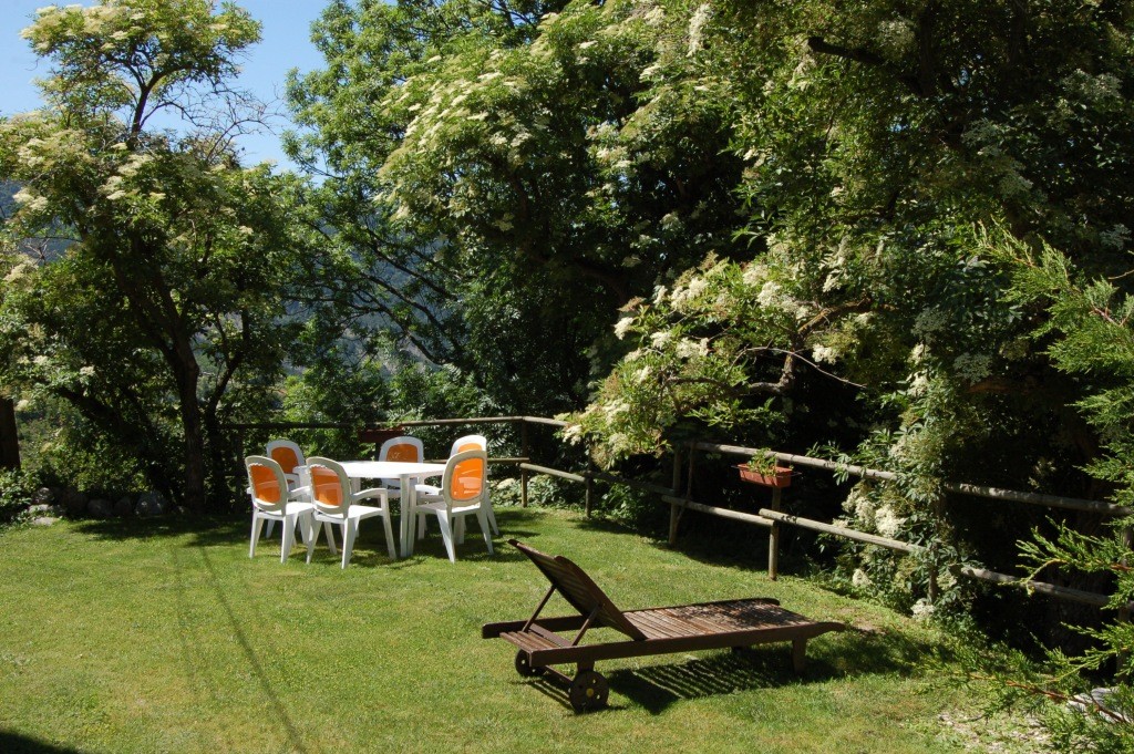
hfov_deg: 49.6
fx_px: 1227
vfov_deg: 34.2
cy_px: 377
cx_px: 567
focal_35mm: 39
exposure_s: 1/200
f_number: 14
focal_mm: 26
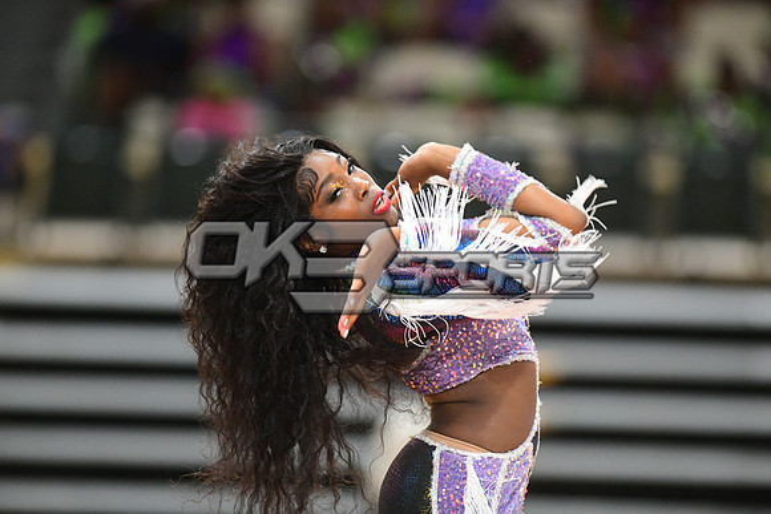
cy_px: 257
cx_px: 386
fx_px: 6426
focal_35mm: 300
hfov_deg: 6.9
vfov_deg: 4.6
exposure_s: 1/1000
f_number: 3.2
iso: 6400
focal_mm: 300
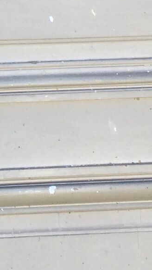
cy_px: -107
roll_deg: -1.2
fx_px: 1354
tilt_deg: -13.3
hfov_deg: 6.2
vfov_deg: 11.0
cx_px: -159
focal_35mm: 189
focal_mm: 3.3
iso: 25
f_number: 2.4
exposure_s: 1/109
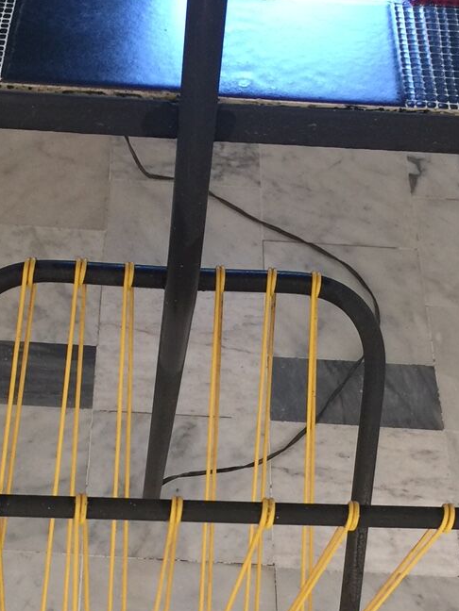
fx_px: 1291
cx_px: 149
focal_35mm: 73
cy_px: 488
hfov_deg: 20.1
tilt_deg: -51.7
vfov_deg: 26.2
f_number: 2.2
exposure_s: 1/17
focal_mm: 4.15
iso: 50
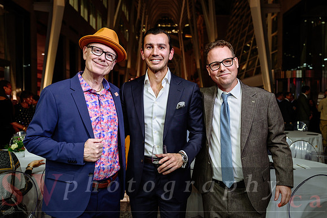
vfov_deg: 40.0
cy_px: 111
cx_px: 174
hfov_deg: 57.2
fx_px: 300
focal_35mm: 33
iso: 500
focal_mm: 29.5
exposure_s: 1/60
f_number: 3.2
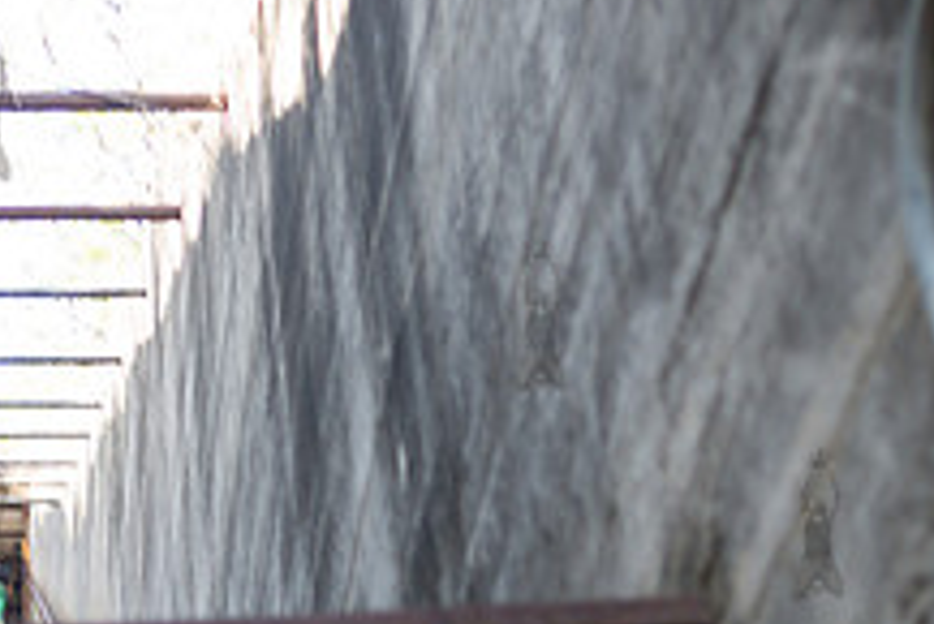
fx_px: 2466
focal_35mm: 95
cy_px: 523
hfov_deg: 20.7
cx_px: -17
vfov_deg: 14.3
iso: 200
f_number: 2.8
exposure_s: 1/80
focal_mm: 35
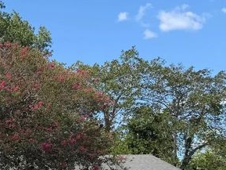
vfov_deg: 16.5
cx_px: -74
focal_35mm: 85
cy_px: 212
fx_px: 555
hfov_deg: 20.8
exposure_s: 1/1901
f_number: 1.78
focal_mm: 6.76
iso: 80
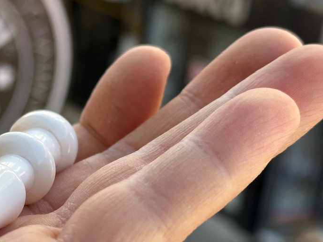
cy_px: 166
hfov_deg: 21.5
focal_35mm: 90
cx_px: 59
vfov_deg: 16.4
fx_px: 840
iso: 64
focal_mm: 6.86
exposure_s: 1/460
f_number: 1.78
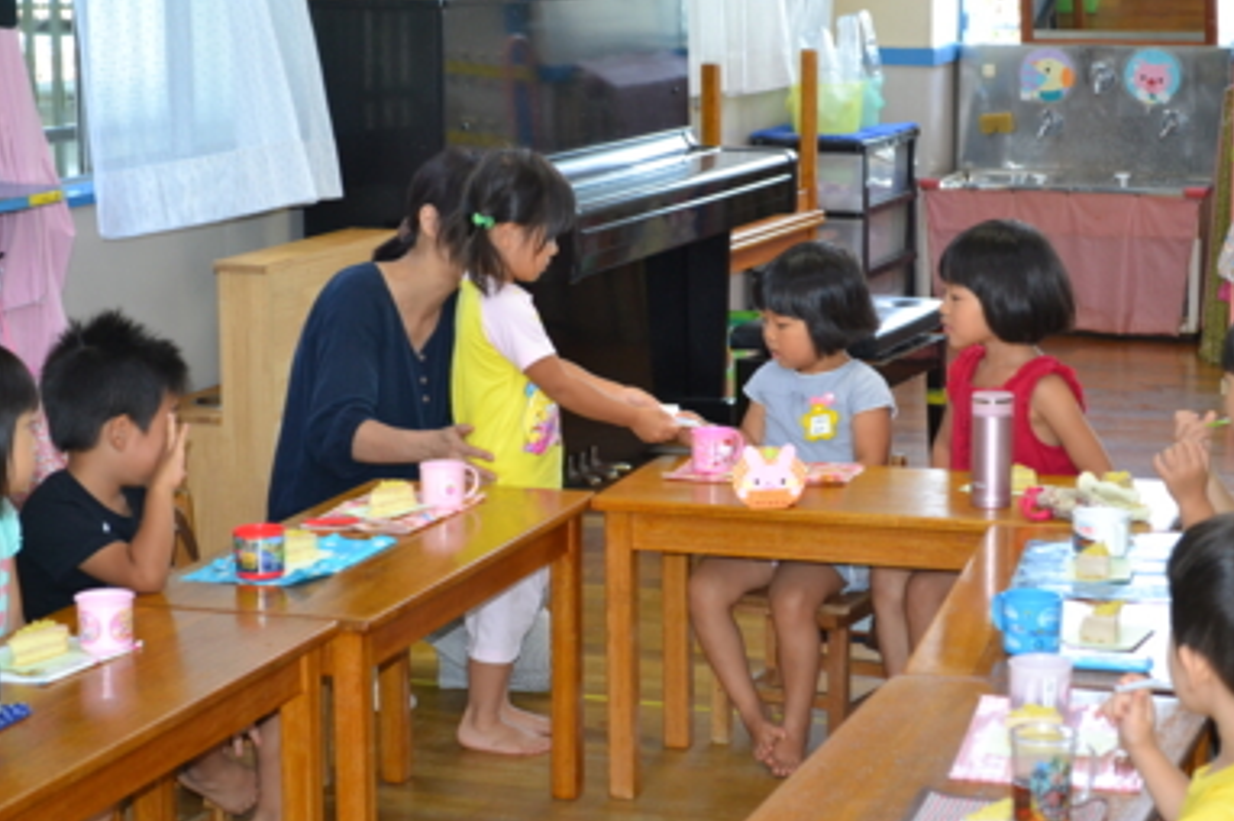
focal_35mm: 87
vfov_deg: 15.8
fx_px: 2963
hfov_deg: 23.5
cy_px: 399
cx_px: 643
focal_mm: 55
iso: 1250
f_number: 5.6
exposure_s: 1/60
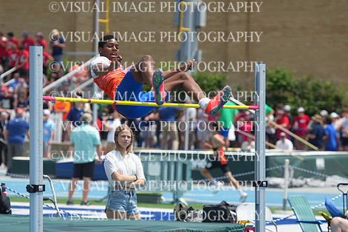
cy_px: 111
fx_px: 2619
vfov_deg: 5.1
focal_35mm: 271
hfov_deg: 7.6
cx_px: 156
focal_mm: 220
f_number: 5.6
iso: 400
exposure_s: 1/2000
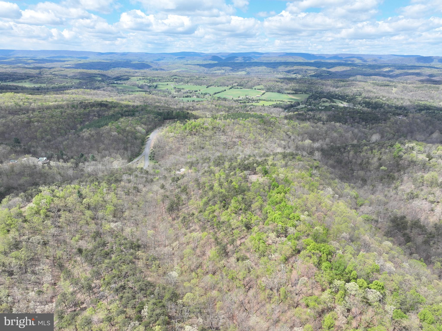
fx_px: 306
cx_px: 221
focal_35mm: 24
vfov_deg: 56.8
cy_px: 166
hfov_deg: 71.6
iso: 220
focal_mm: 12.29
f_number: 2.8
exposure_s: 1/1600
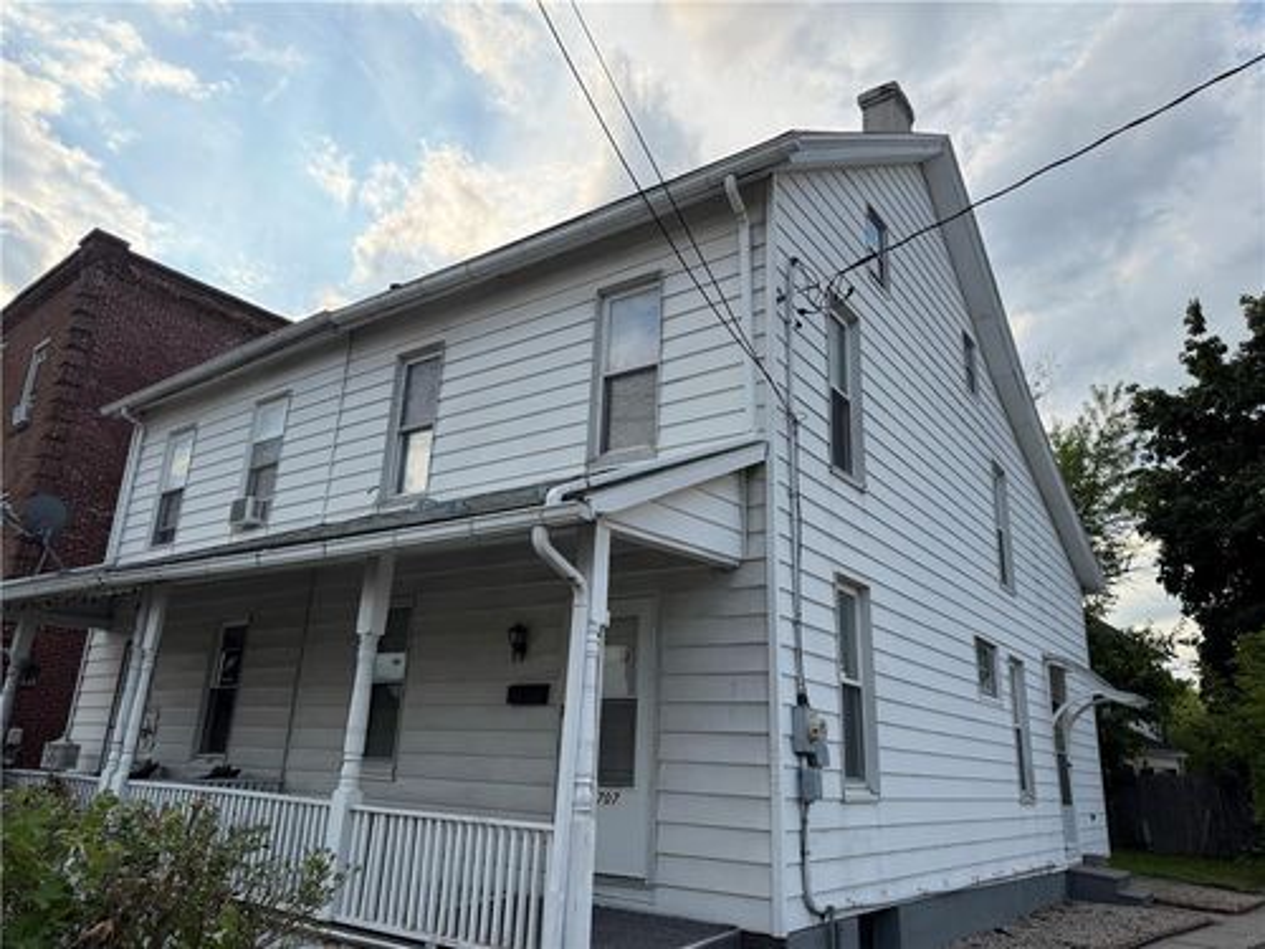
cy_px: 474
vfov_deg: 56.8
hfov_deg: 71.6
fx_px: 877
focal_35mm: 24
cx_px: 632
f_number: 1.78
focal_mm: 6.76
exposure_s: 1/3584
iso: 100
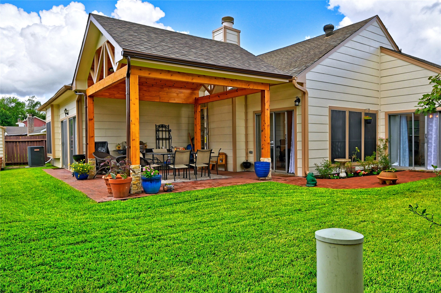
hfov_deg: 72.7
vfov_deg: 52.1
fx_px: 300
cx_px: 220
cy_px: 146
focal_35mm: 24
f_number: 8
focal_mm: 24.5
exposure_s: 1/200
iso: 400
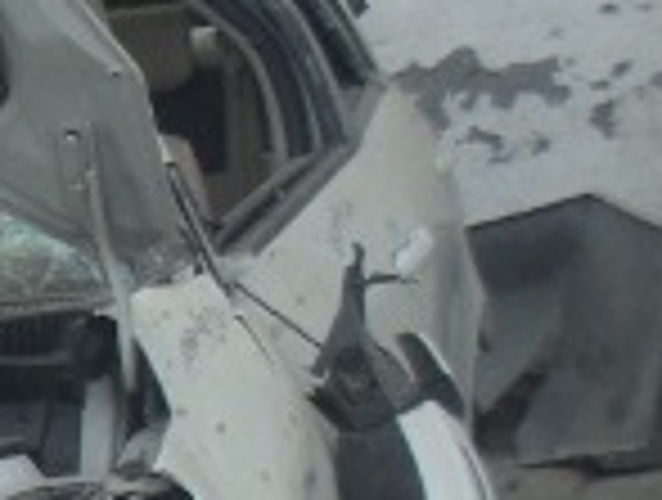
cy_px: 770
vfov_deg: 8.8
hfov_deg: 11.0
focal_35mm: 165
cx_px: -617
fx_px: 3163
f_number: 8.3
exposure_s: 1/180
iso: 80
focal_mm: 6.3
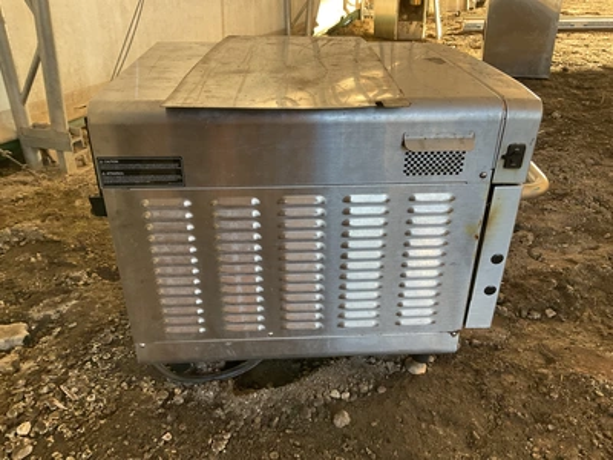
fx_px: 514
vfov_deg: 48.2
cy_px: 230
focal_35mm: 29
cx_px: 306
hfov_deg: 61.7
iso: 64
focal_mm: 3
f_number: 1.8
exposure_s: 1/122
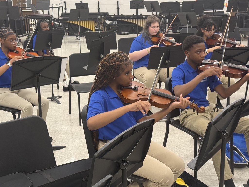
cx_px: 124
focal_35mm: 48
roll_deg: +1.0
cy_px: 94
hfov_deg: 39.7
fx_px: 345
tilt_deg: -15.1
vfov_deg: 30.3
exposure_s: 1/60
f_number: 1.78
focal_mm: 6.76
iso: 160
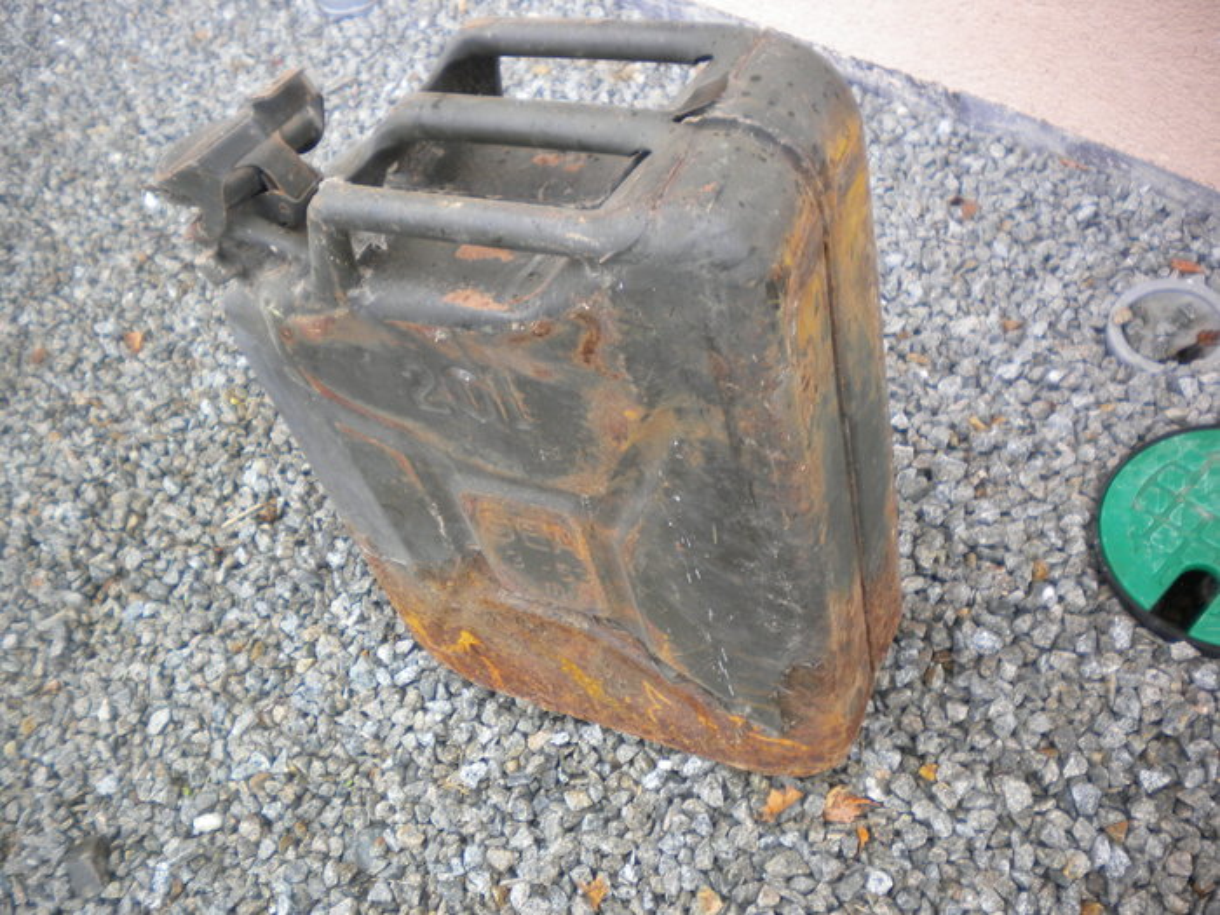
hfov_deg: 52.6
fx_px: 1234
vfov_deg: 40.7
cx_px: 610
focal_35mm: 35
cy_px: 458
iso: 80
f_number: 3.1
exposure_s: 1/59.8
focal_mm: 6.3
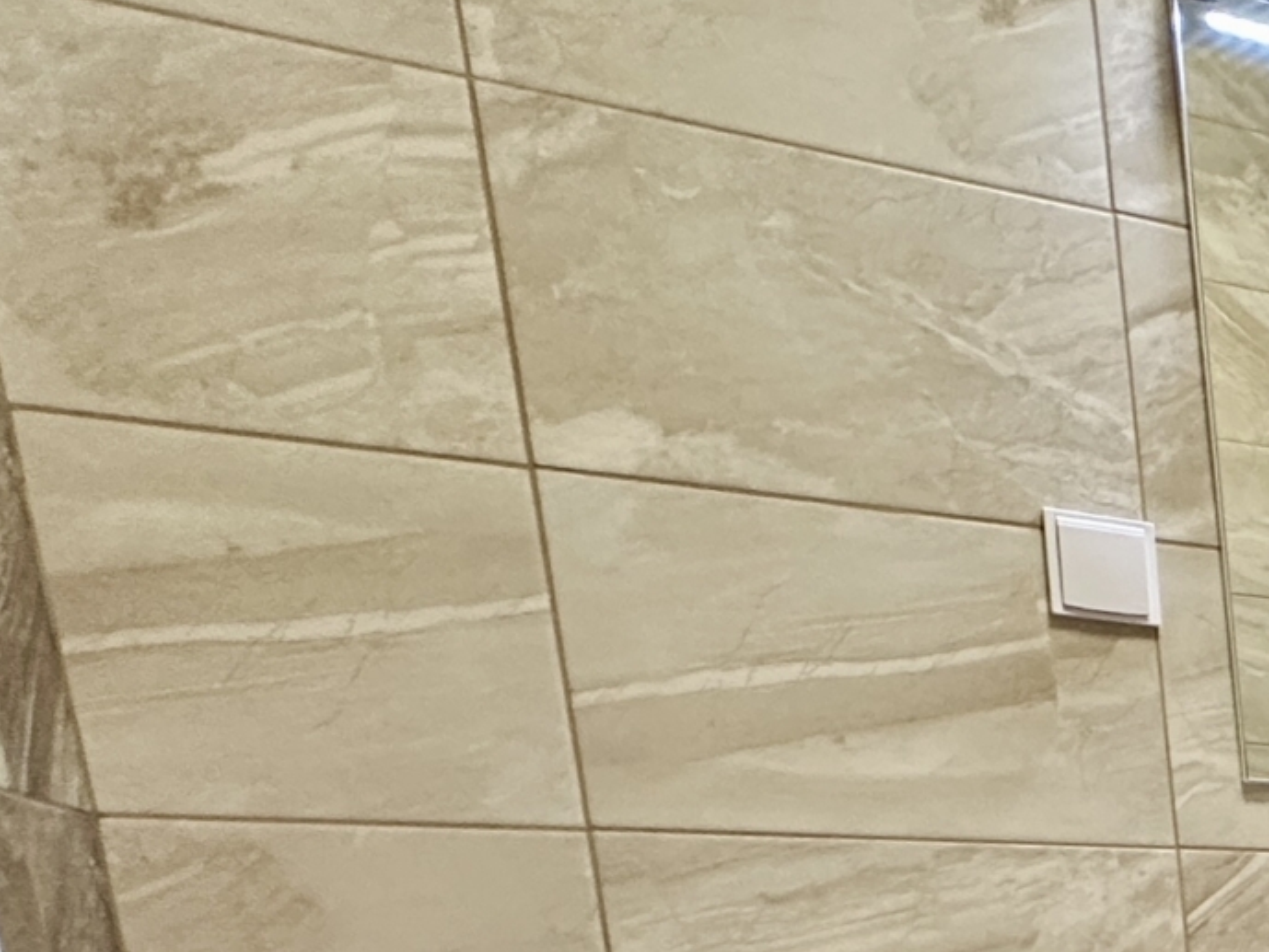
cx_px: 2118
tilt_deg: -11.7
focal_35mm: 52
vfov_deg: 23.5
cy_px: 1353
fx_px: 1907
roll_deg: +0.2
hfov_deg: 24.0
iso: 250
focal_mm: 2.22
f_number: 2.2
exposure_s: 1/50
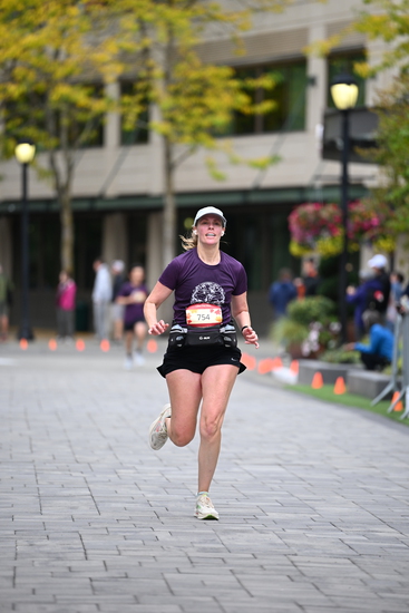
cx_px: 204
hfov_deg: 6.9
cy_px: 306
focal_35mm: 200
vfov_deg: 10.3
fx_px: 3406
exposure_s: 1/2000
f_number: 2.8
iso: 640
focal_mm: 200
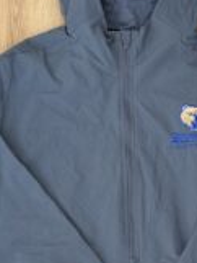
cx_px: 164
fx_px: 978
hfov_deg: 11.5
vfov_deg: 15.2
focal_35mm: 129
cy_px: 170
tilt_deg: -71.9
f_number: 1.6
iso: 50
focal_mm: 5.96
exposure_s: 1/62
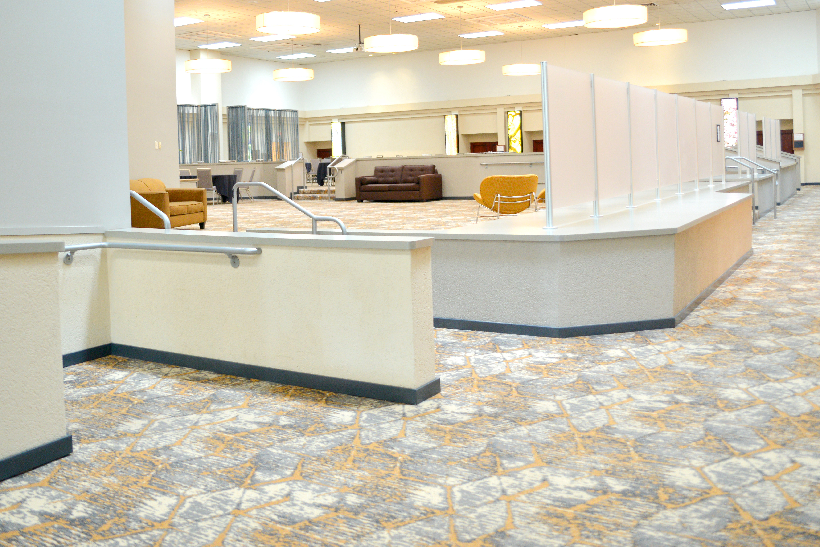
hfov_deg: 42.7
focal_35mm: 46
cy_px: 172
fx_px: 1048
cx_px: 399
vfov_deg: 29.0
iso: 1000
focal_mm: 32
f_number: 2.8
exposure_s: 1/50
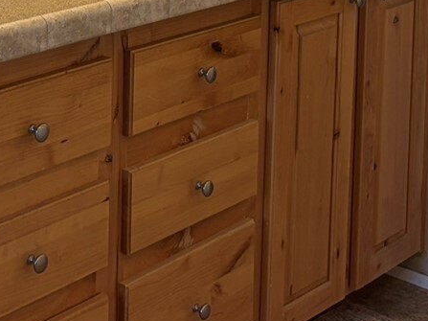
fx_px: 1150
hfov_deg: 20.5
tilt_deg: -3.9
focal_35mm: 93
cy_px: -164
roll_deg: -0.1
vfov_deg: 14.7
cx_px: 20
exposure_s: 1/60
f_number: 1.6
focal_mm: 5.96
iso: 100
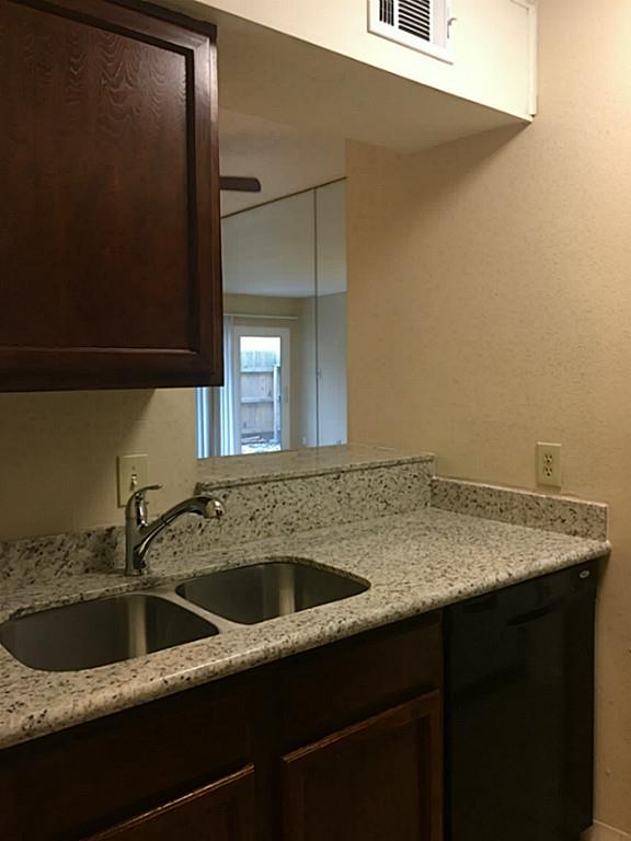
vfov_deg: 61.7
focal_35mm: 29
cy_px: 420
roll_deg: +0.9
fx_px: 705
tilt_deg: -3.3
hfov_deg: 48.2
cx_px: 316
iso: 125
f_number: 2.2
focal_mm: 4.15
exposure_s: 1/30
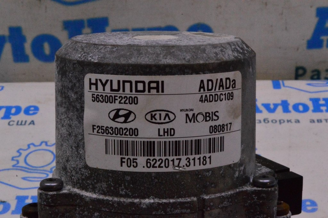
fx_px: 751
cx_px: 164
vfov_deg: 16.5
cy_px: 109
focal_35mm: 82
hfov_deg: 24.6
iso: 6400
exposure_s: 1/40
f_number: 36
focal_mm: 55
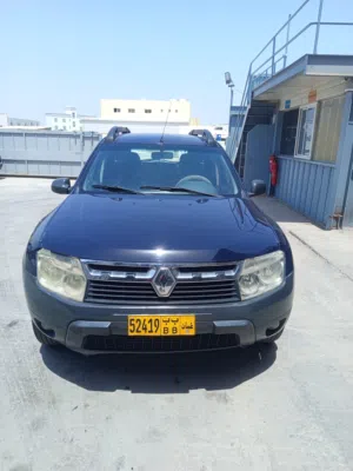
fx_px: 326
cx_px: 176
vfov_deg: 71.6
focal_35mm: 24
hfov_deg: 56.8
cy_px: 236
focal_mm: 5.24
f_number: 1.7
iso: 50
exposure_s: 1/600
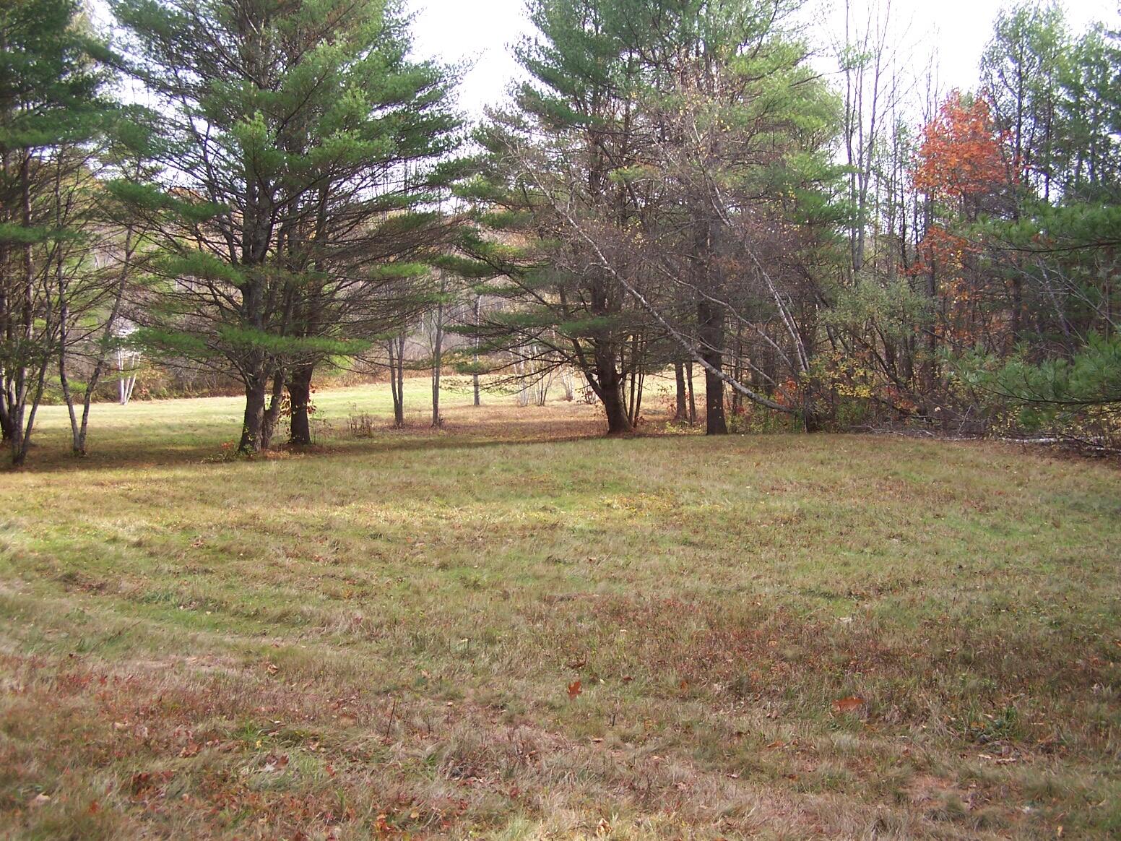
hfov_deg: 49.0
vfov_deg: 37.7
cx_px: 560
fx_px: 1231
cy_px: 420
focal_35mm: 38
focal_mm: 6.3
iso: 80
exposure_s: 1/200
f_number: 2.8
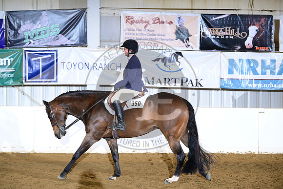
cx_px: 142
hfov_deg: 15.8
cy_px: 94
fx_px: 1022
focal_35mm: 130
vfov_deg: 10.6
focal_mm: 130
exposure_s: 1/200
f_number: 4
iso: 2500
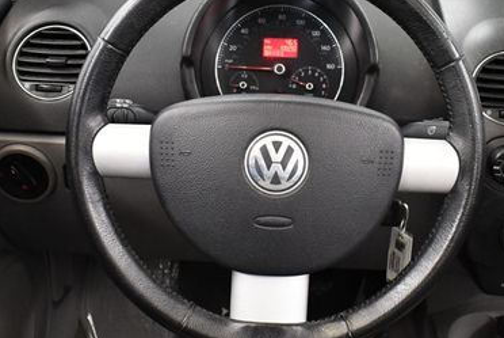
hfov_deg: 32.3
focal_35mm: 62
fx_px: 869
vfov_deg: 21.9
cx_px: 280
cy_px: 133
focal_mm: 18
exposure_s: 1/125
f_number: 3.5
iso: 2500
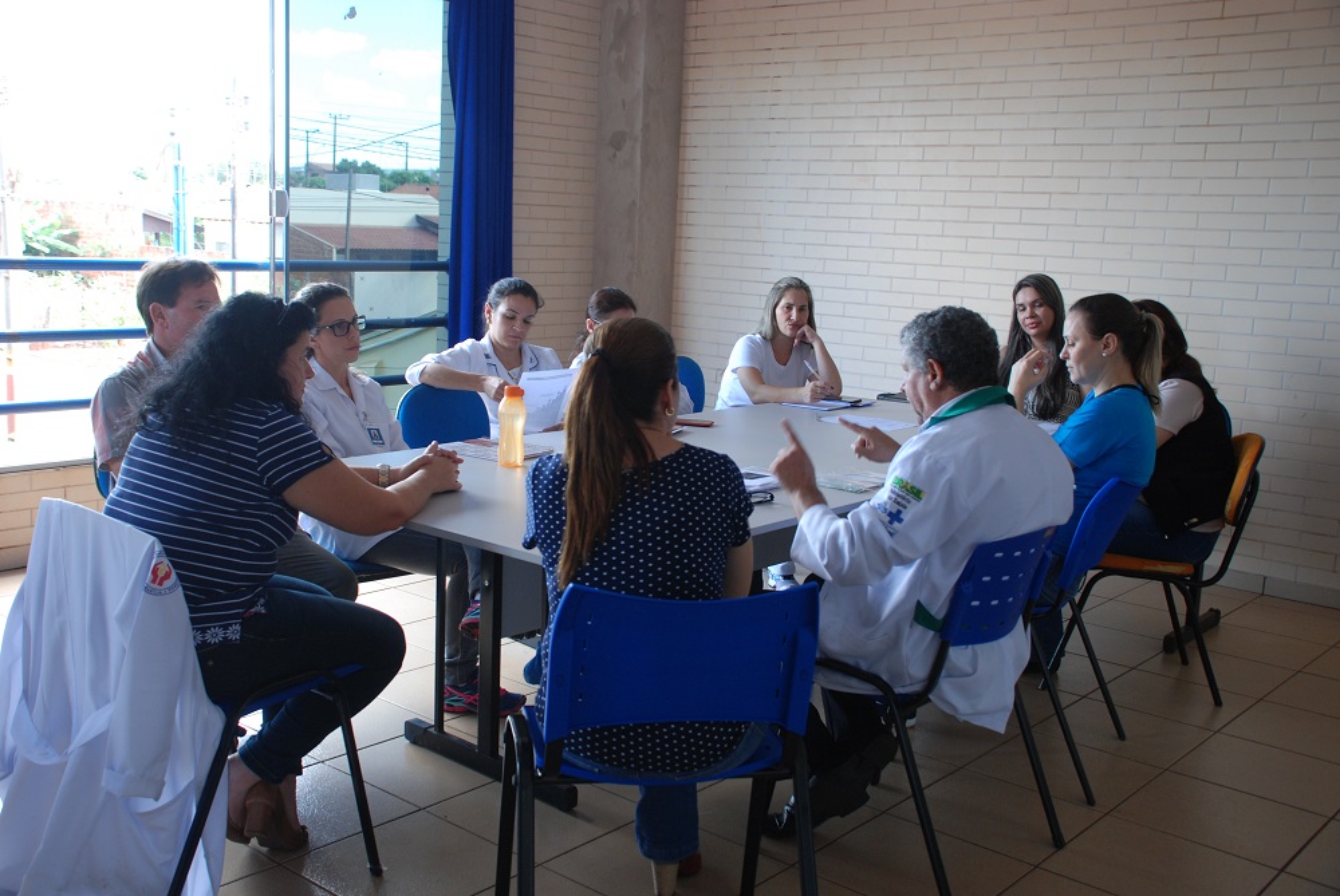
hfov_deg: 53.1
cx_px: 670
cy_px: 448
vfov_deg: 37.0
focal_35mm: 36
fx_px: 1341
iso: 320
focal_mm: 24
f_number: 4
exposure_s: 1/30
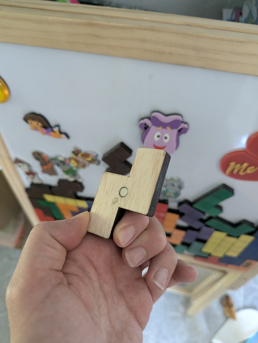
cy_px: 172
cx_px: 129
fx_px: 238
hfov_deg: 56.9
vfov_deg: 71.5
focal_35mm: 24
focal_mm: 6.81
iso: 1929
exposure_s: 1/92.4
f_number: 1.85
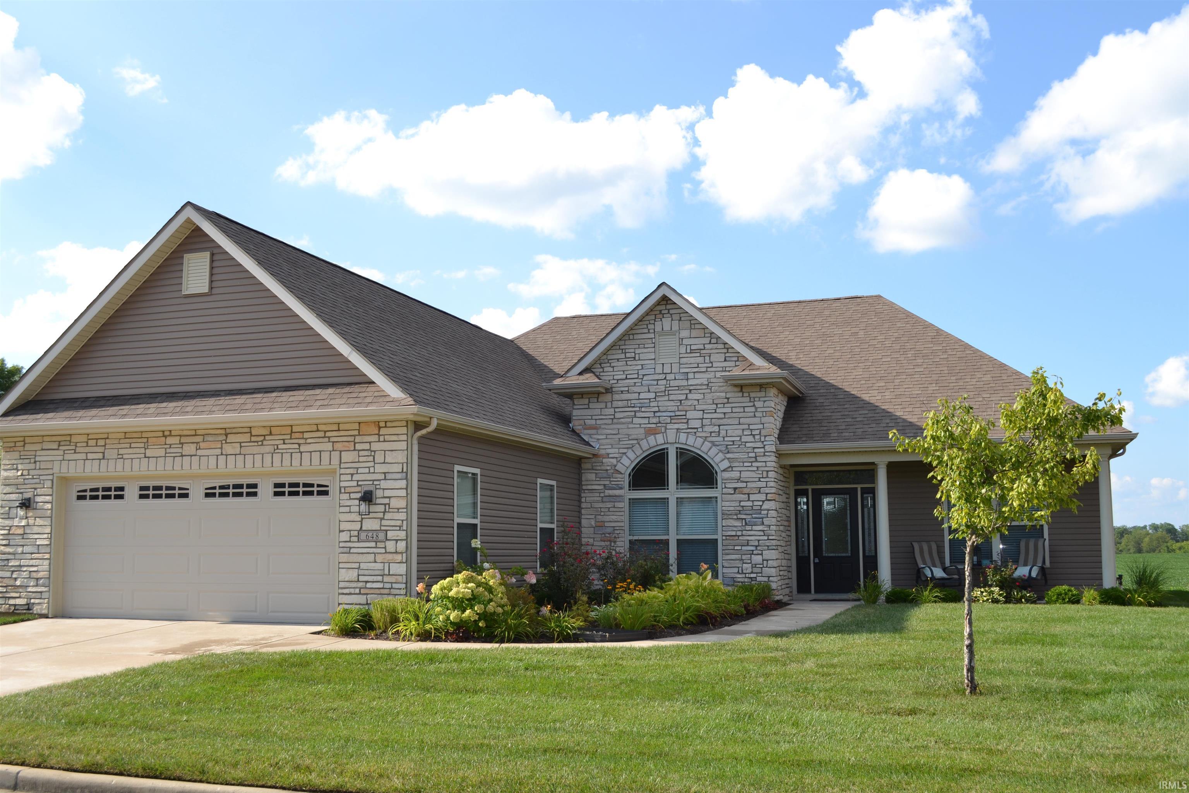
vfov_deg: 36.9
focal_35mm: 36
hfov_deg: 53.1
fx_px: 1189
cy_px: 396
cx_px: 594
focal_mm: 24
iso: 100
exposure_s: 1/200
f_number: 8
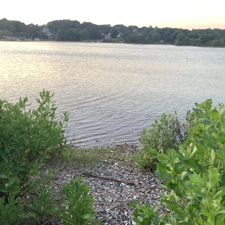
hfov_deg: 44.9
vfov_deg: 44.2
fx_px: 272
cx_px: 114
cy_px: 151
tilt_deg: -27.8
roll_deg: +0.1
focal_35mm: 37
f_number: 2.4
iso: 64
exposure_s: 1/60
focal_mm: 3.3
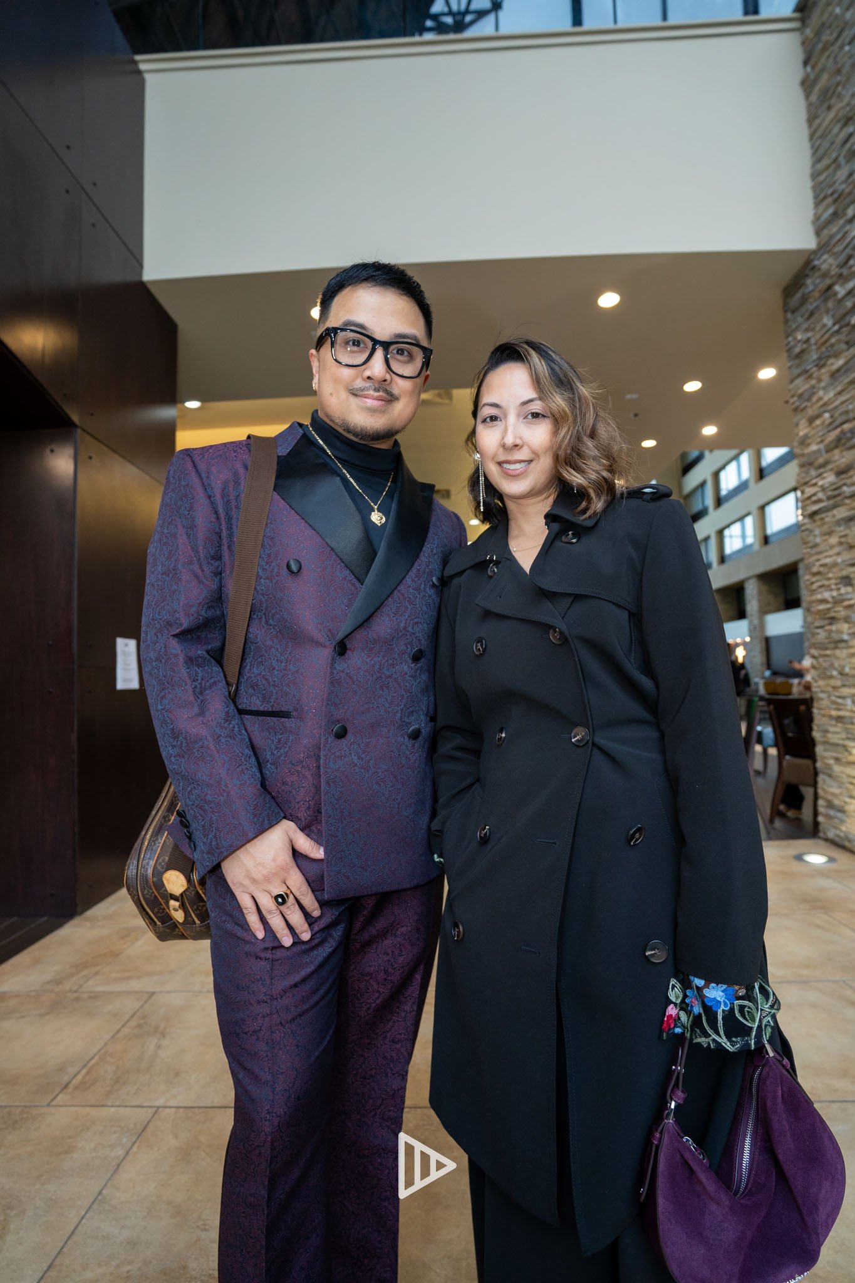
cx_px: 428
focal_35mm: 17
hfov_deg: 70.4
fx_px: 606
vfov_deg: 93.3
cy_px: 642
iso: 800
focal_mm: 17
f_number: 3.5
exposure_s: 1/125
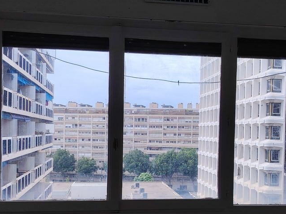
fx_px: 463
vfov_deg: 25.9
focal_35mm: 56
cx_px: 181
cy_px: 144
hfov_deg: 34.2
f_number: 1.75
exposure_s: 1/371
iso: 100
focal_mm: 5.25
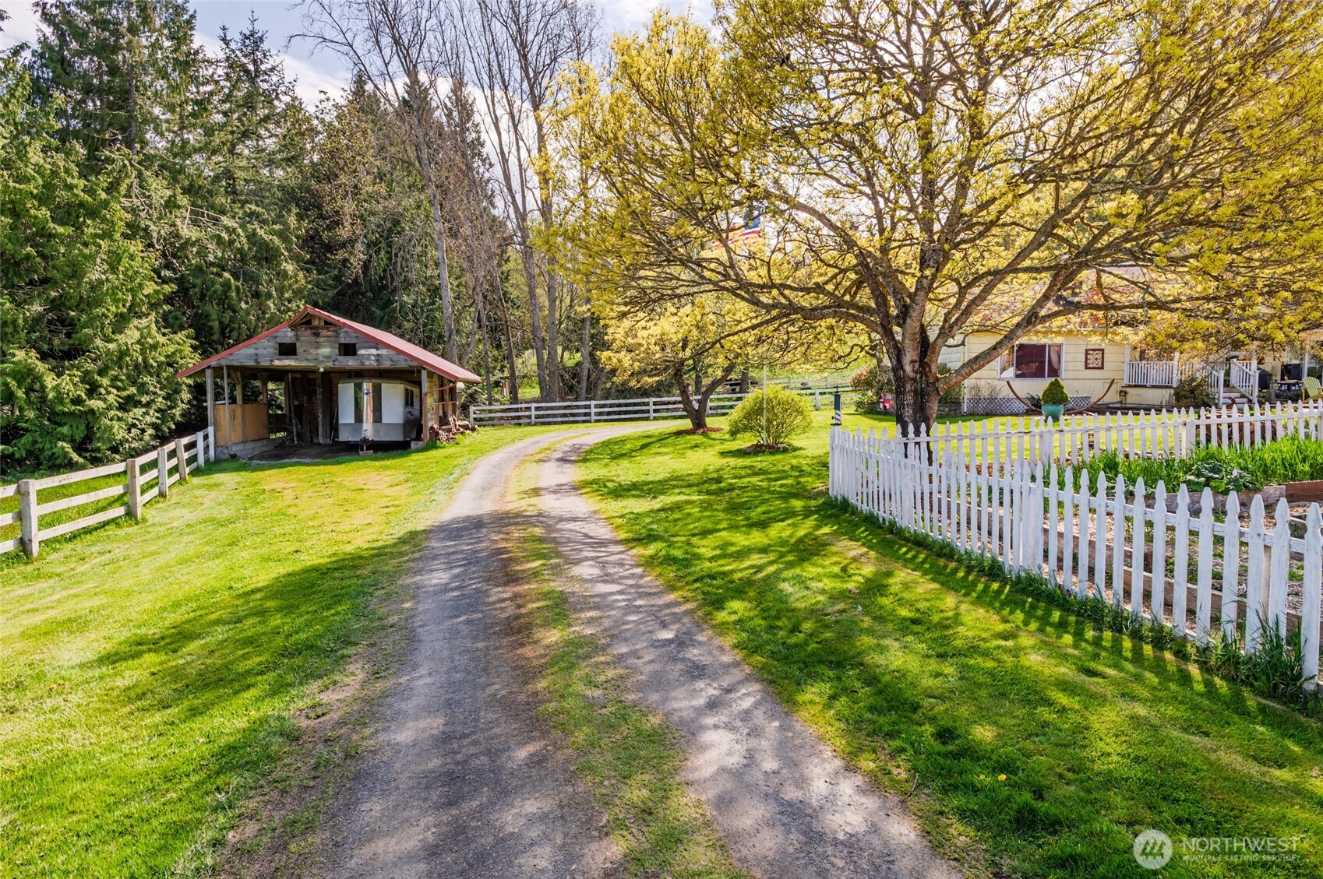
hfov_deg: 78.6
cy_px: 440
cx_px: 662
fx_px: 808
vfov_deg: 57.1
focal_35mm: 22
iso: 100
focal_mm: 22
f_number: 10
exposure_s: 1/500
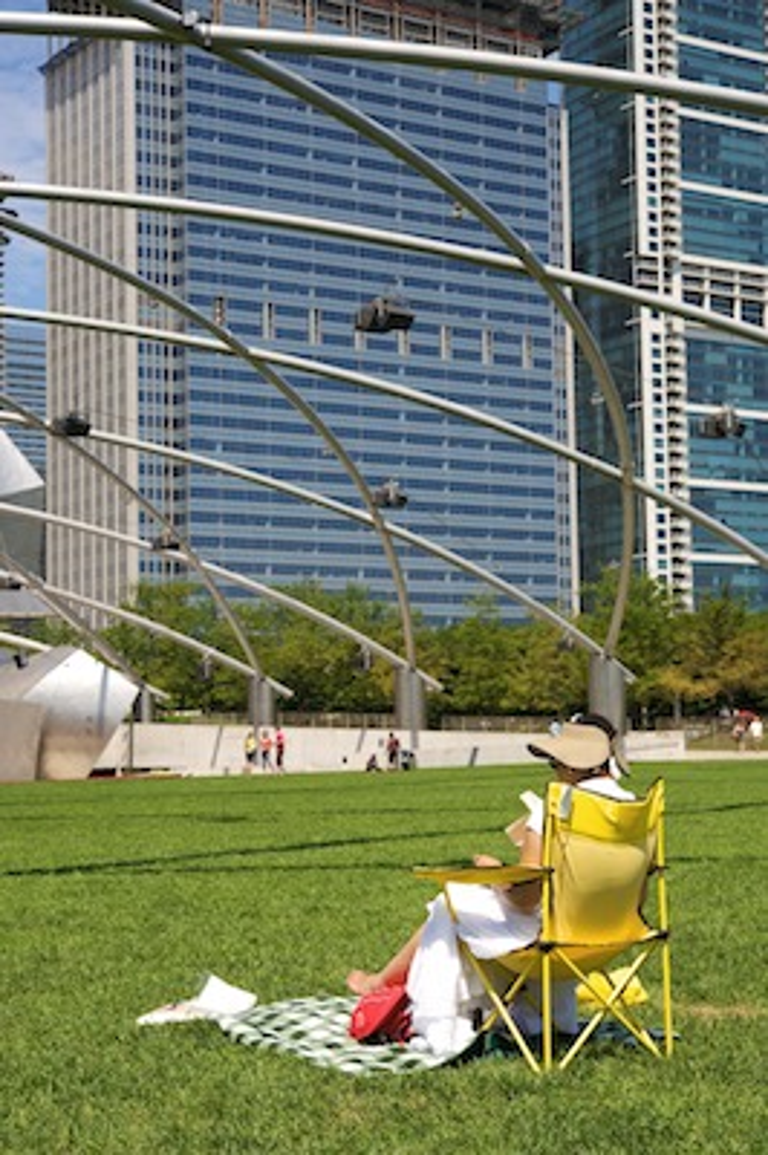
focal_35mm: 60
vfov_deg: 33.4
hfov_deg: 22.6
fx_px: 1923
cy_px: 578
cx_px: 384
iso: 400
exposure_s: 1/500
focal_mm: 60
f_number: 11
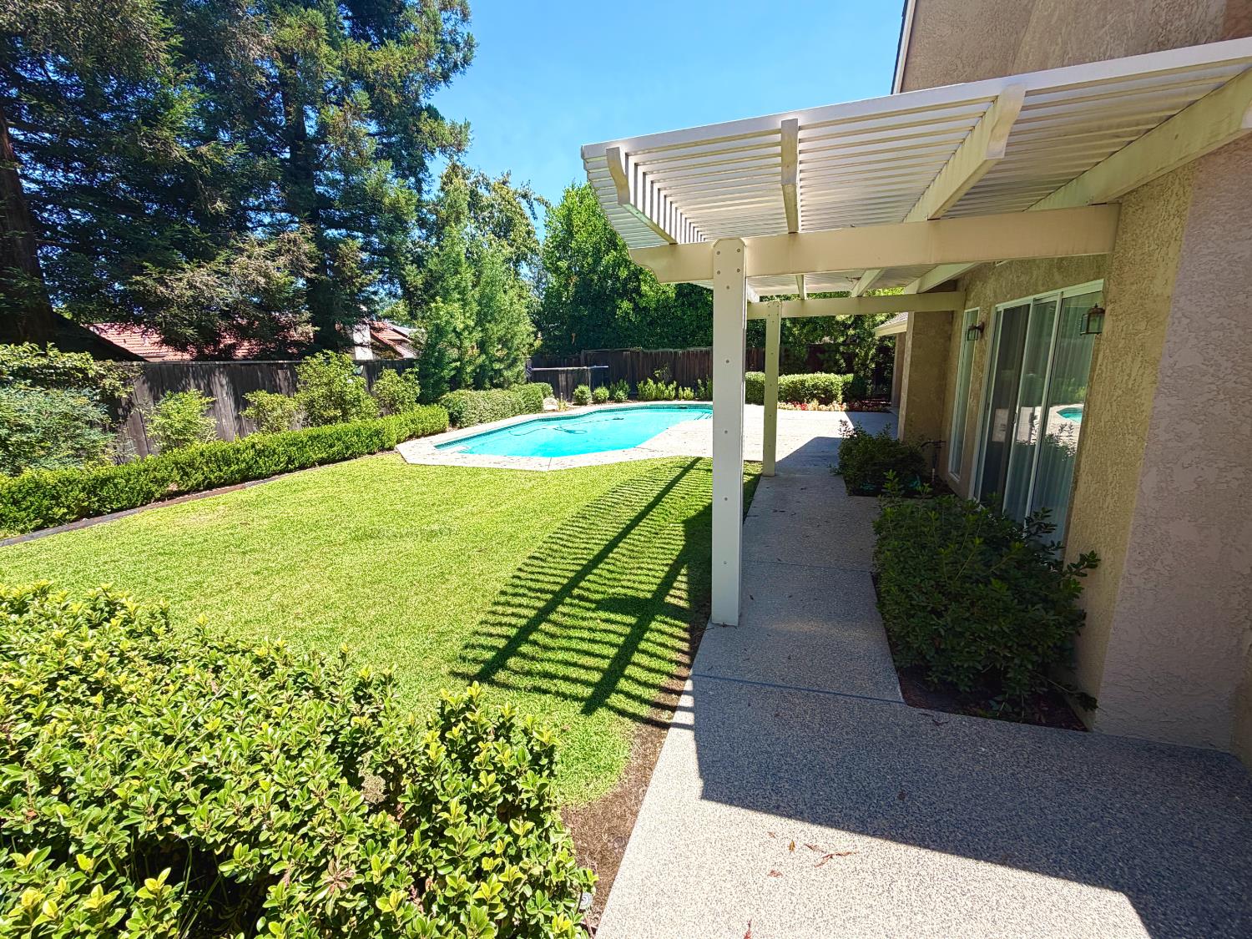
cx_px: 626
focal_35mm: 14
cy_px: 470
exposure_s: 1/658
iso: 40
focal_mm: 2.22
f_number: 2.2
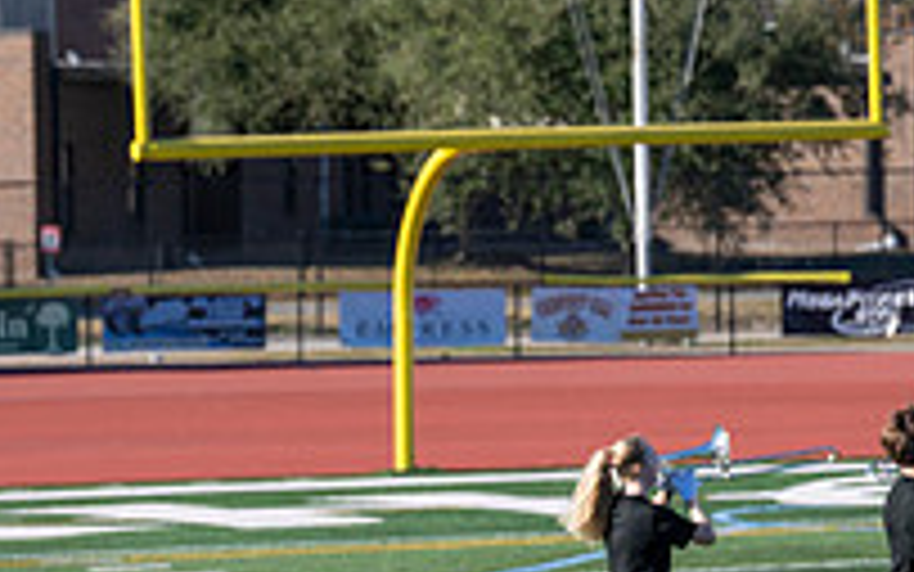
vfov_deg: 4.9
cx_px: 180
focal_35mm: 268
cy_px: 849
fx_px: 6678
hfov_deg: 7.8
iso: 160
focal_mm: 92
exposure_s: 1/2000
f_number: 4
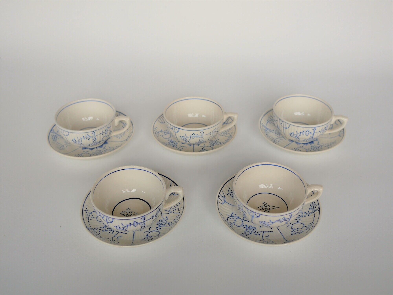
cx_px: 196
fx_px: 454
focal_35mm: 40
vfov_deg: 36.0
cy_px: 148
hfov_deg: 46.8
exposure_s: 1/200
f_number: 2.2
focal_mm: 20
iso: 200
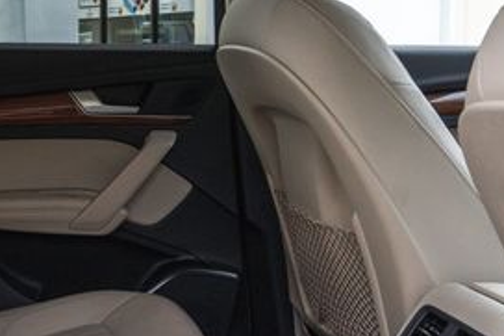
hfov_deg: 29.3
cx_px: 24
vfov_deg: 20.9
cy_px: 133
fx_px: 909
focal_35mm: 65
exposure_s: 1/100
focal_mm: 24
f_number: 8
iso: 640
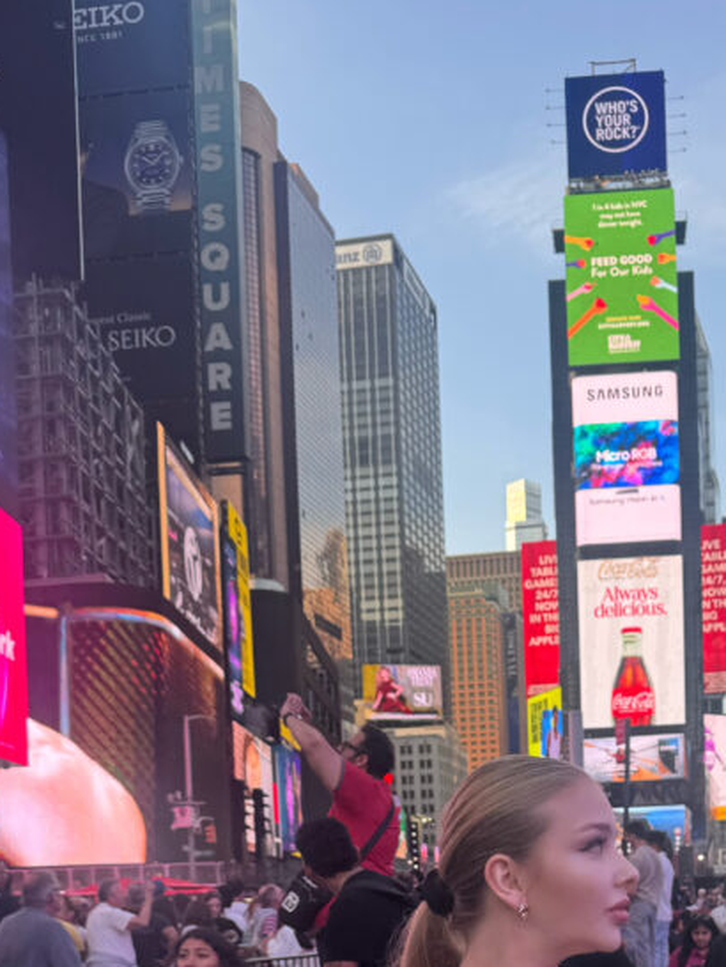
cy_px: 903
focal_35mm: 45
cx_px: 542
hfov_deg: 31.6
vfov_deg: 38.6
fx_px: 1257
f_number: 1.78
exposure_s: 1/430
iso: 80
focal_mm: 6.76
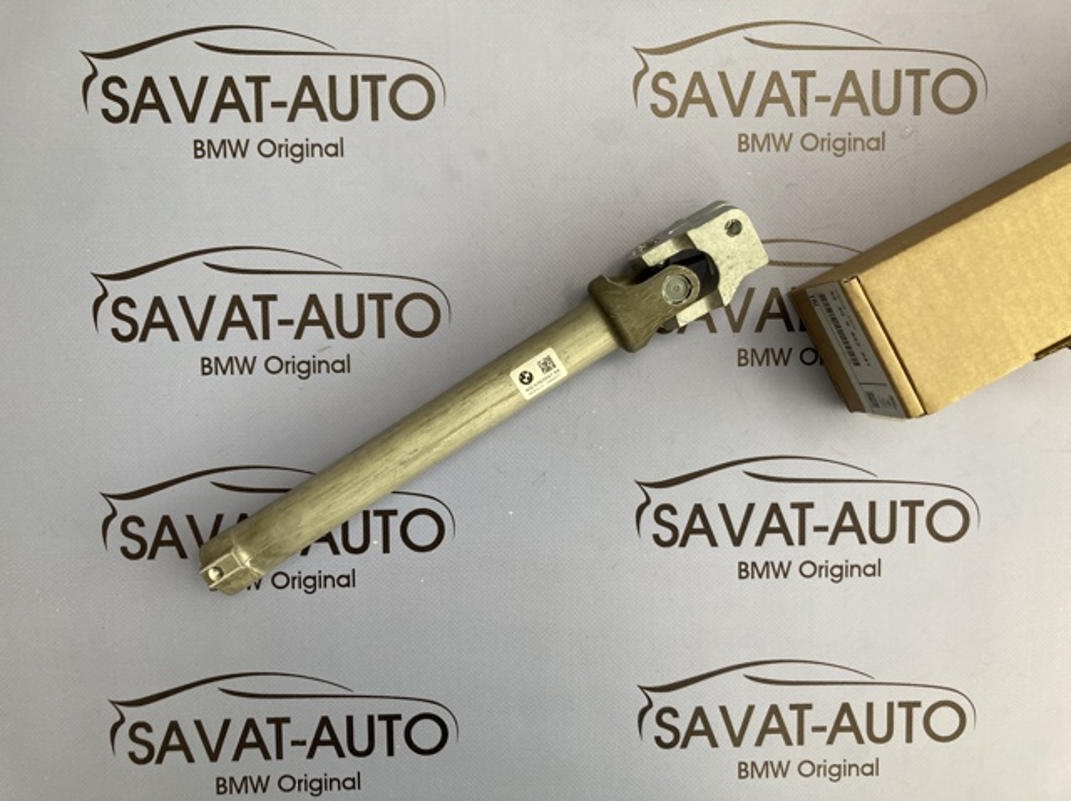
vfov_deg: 49.7
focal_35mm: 28
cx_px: 536
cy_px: 400
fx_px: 866
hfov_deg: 63.5
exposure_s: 1/121
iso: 64
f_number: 1.8
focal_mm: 3.99
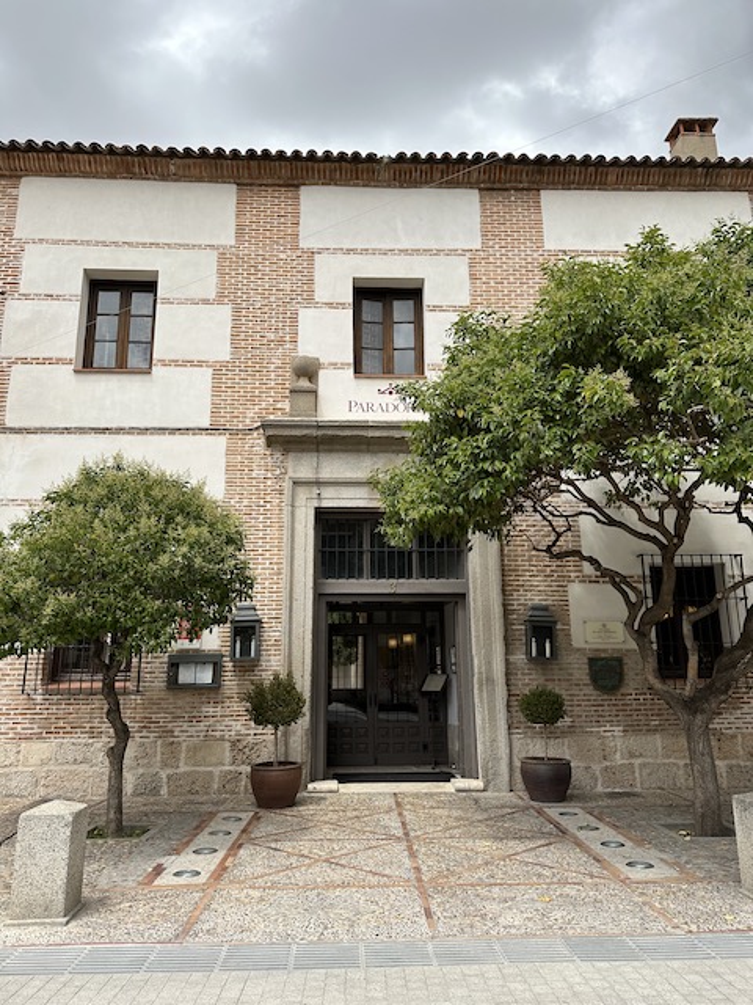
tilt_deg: +14.0
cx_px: 376
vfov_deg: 71.6
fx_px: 696
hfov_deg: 56.8
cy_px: 502
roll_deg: +0.3
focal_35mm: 24
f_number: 1.78
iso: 80
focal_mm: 6.86
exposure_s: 1/3472
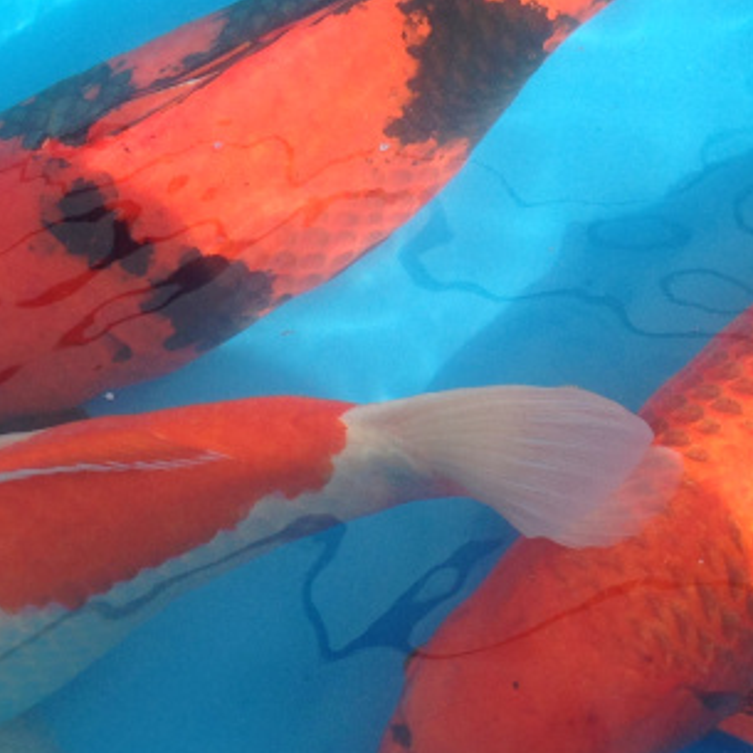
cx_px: 333
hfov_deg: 20.2
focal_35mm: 86
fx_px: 2117
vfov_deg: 20.2
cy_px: 349
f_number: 2.4
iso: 50
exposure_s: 1/704
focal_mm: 4.12
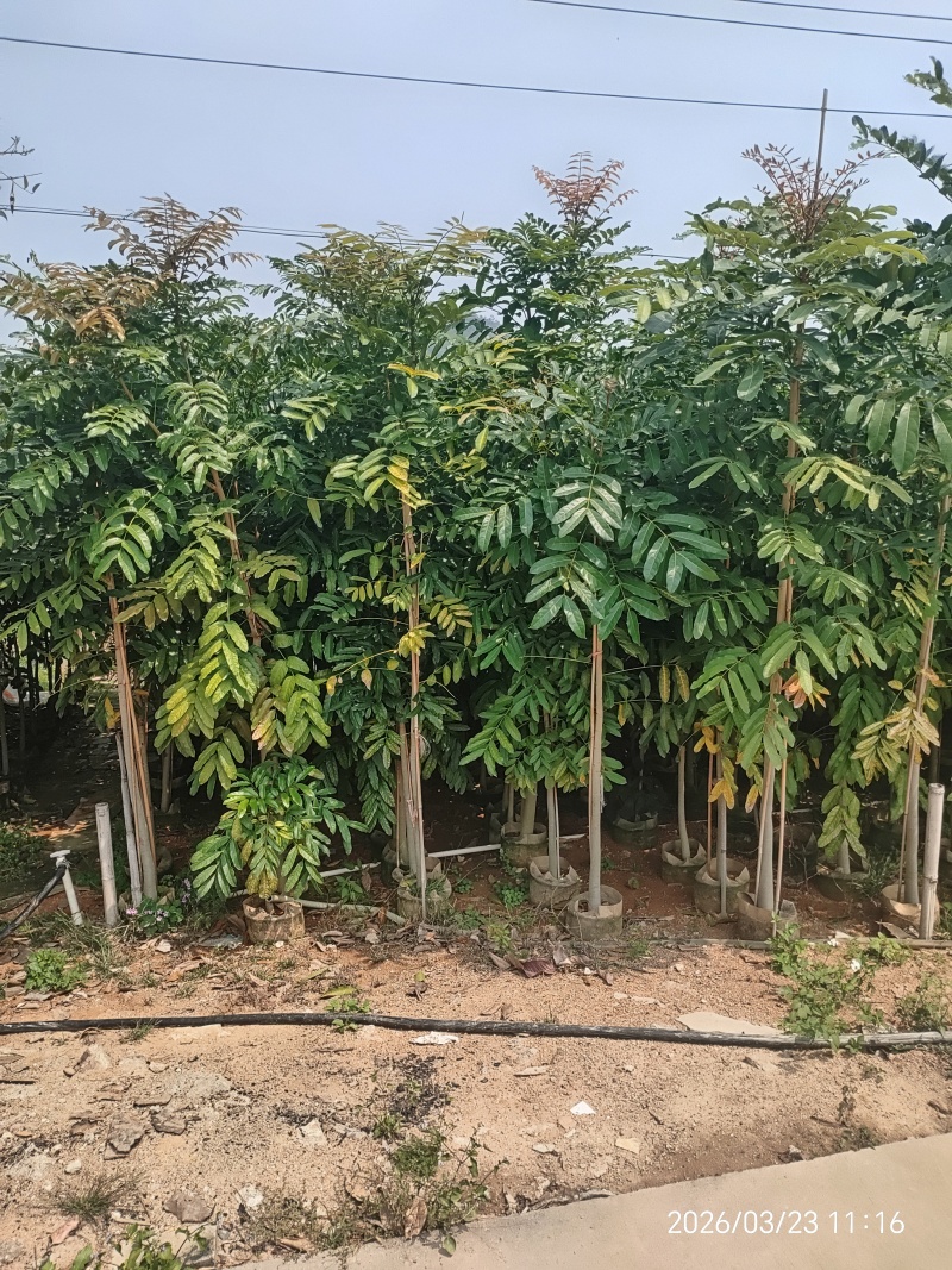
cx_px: 476
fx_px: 954
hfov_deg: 53.1
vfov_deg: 67.3
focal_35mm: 26
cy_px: 635
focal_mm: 4.26
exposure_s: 1/513
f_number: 1.8
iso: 100
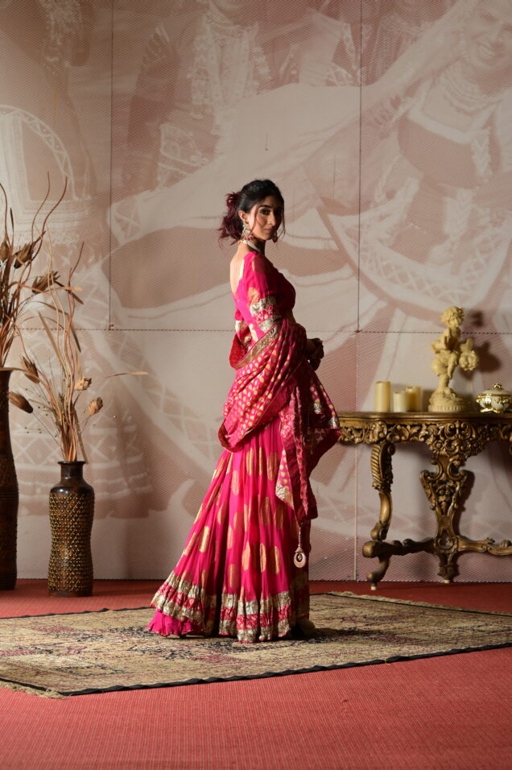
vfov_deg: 23.9
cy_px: 385
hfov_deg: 16.0
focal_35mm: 85
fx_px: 1816
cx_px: 256
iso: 200
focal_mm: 85
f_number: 5.6
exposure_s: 1/100
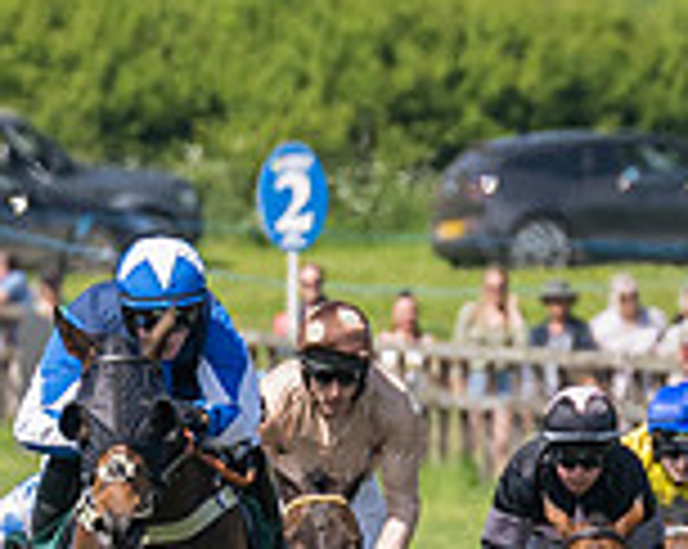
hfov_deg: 1.0
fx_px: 39900
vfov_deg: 0.8
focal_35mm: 1962
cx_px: 558
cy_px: 247
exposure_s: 1/3200
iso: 400
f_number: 4
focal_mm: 200
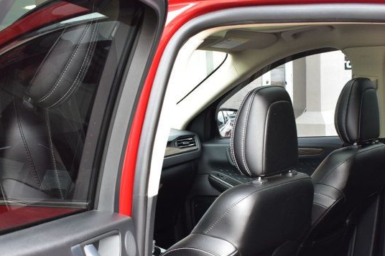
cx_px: 204
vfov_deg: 21.1
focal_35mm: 63
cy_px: 225
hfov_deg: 31.9
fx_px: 674
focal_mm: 22
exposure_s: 1/15
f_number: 6.3
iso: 400
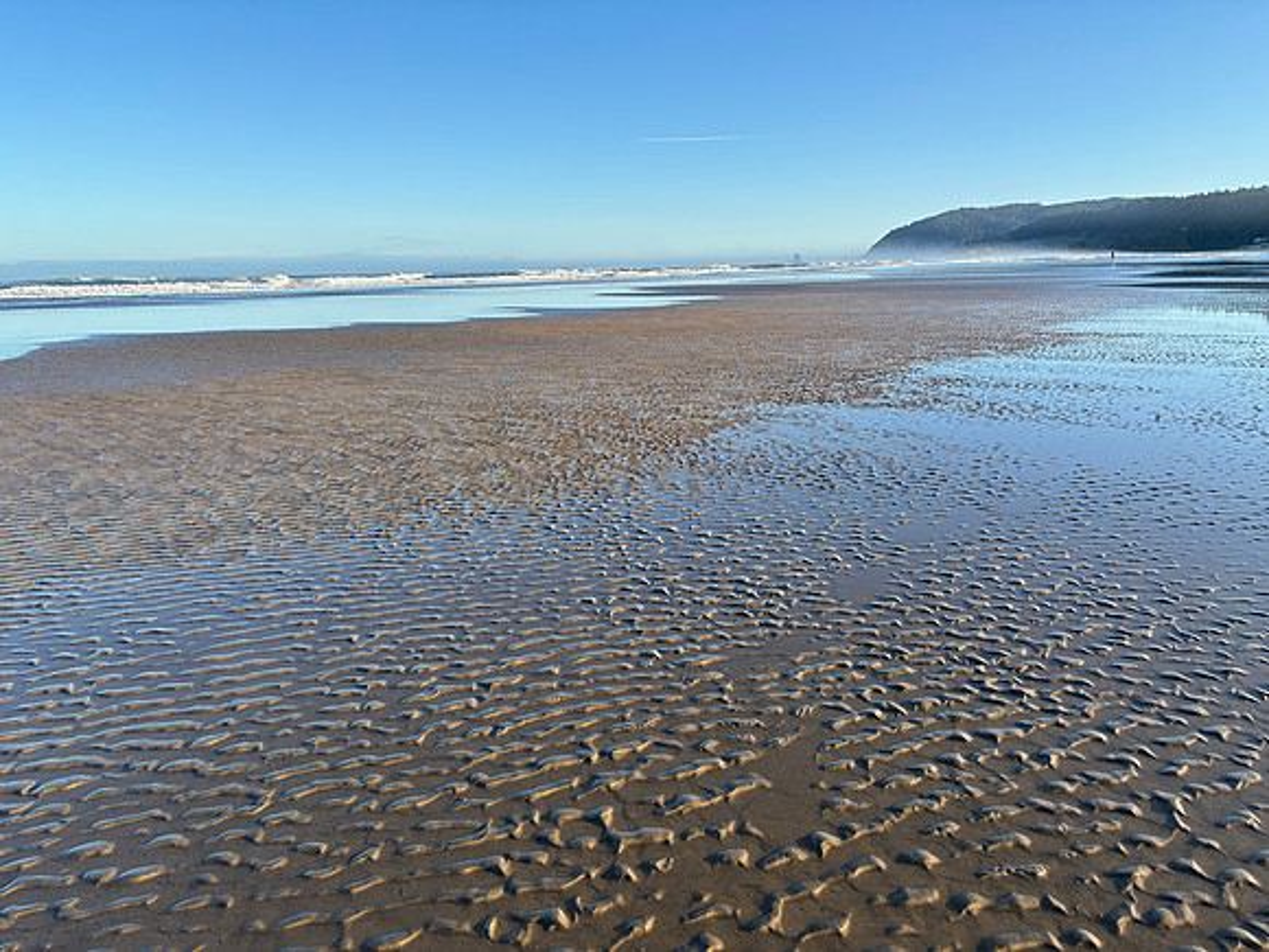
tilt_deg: -11.0
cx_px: 634
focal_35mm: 26
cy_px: 476
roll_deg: +1.4
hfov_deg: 67.3
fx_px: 953
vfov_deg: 53.1
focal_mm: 5.96
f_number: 1.6
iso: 50
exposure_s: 1/1344
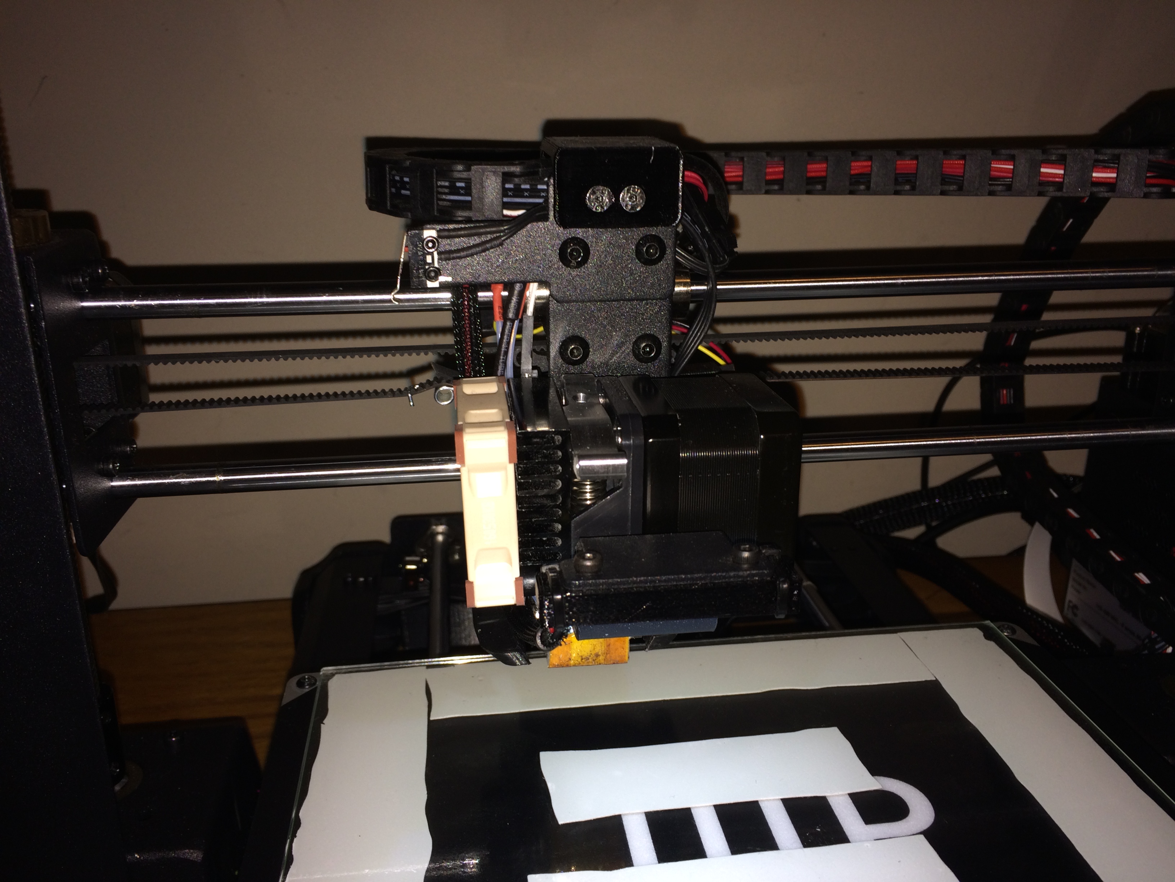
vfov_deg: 48.2
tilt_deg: -19.3
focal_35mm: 29
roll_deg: -0.7
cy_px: 441
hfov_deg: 61.7
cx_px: 588
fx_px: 984
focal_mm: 4.15
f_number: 2.2
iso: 32
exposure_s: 1/61
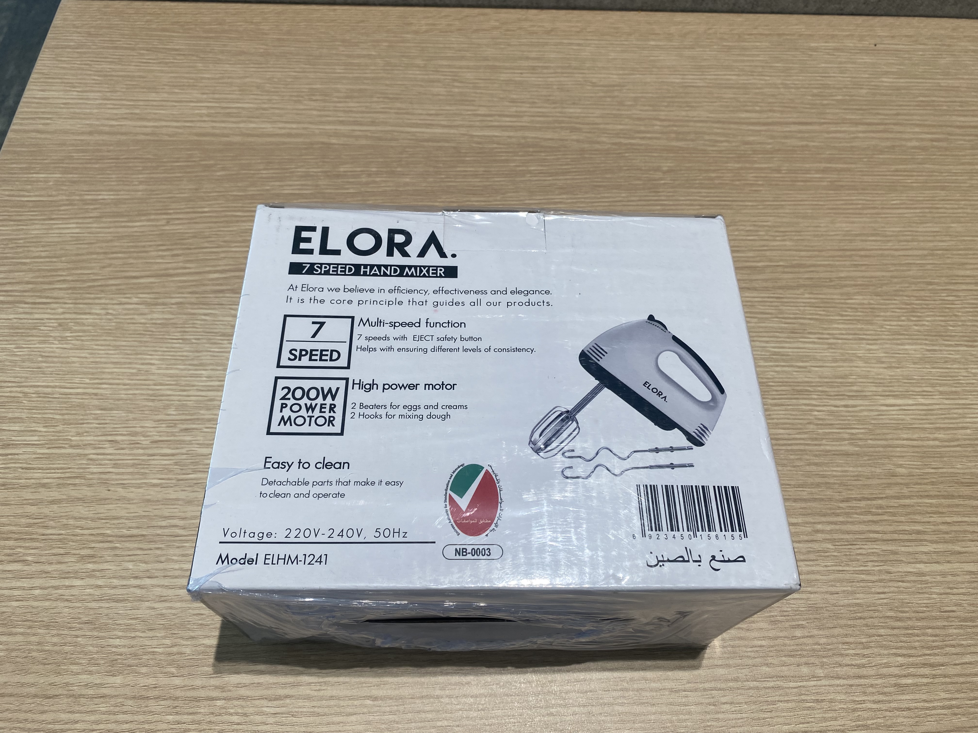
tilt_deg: -60.4
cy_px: 366
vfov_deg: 53.1
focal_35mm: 26
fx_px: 735
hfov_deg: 67.3
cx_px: 489
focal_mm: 4.25
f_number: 1.8
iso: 50
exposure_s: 1/100
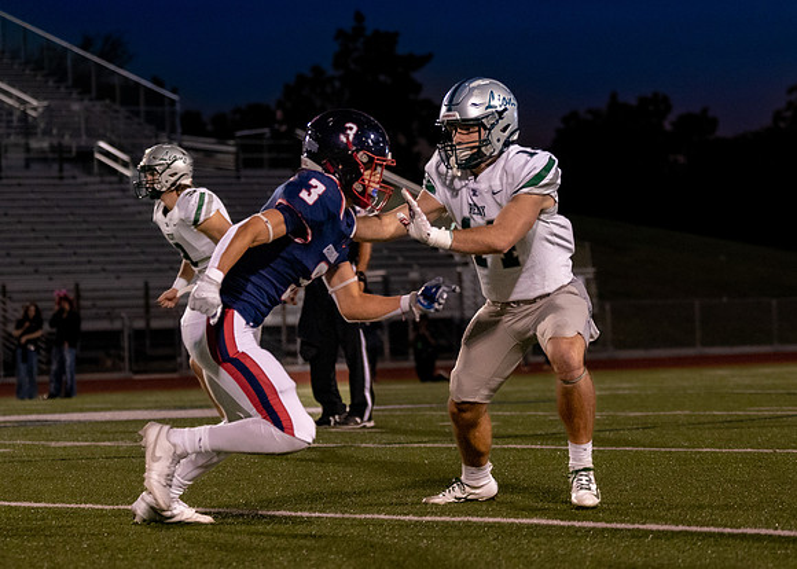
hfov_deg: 13.5
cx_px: 381
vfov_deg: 9.6
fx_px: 3373
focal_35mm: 149
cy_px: 320
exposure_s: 1/1000
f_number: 2.8
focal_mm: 76
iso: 2000
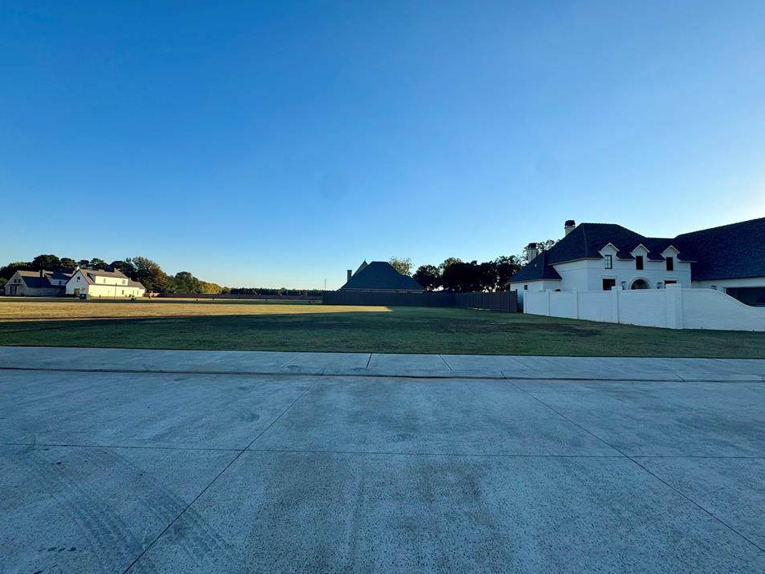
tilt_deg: +4.0
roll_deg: -1.6
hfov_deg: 98.2
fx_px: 331
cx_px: 391
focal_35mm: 15
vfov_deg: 81.7
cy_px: 276
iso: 50
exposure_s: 1/1323
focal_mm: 2.22
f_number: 2.2
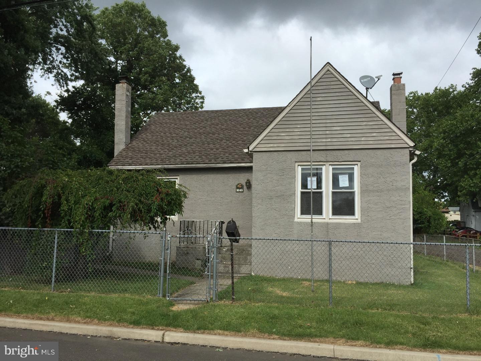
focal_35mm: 29
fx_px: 403
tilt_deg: +4.4
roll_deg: -2.2
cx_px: 240
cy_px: 180
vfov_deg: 48.2
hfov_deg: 61.7
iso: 32
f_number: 2.2
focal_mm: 4.15
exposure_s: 1/1647
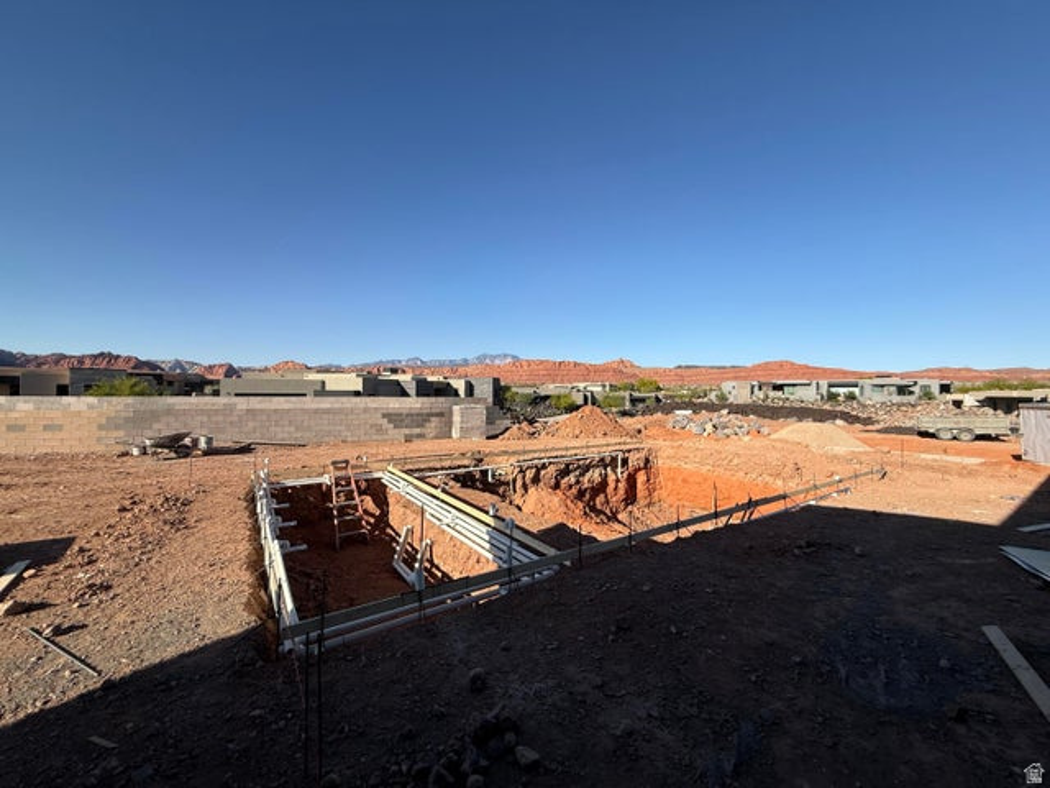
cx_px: 525
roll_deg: +0.2
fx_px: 425
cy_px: 394
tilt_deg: +1.2
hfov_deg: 102.1
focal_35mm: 14
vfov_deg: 85.7
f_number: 2.2
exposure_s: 1/2092
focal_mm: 2.22
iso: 50
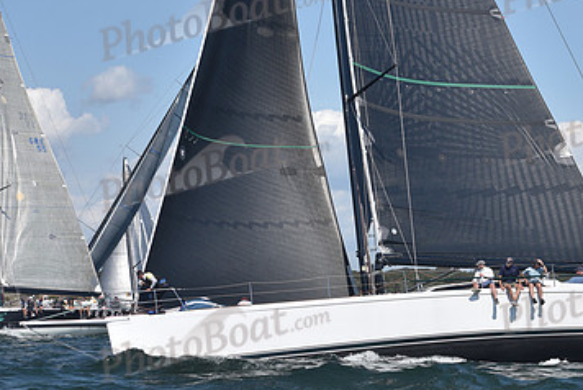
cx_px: 416
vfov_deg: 12.0
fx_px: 1848
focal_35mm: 114
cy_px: 232
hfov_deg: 17.9
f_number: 5.6
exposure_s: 1/1000
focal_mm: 70
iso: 250
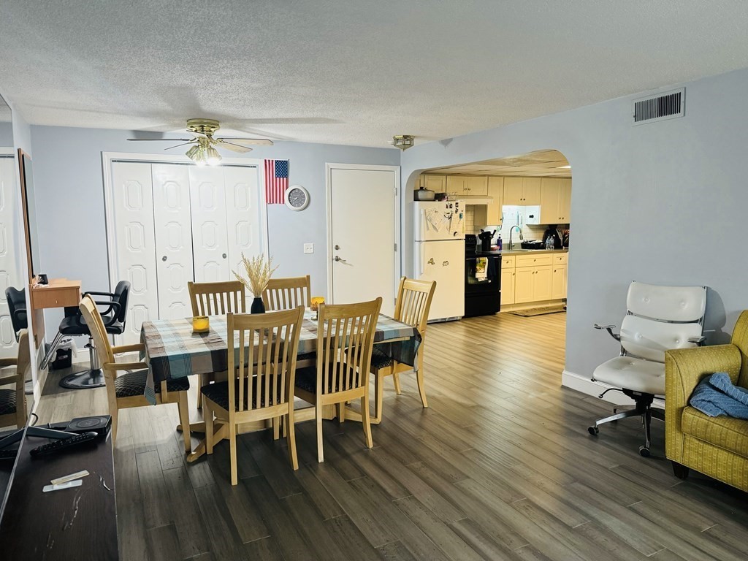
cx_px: 374
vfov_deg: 56.8
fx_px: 519
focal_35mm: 24
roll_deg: +0.6
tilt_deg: -7.3
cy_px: 280
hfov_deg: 71.6
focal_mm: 6.86
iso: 250
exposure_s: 1/60
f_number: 1.78
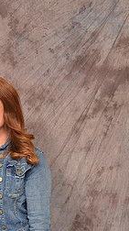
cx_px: -45
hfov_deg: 12.4
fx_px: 574
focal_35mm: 94
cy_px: 248
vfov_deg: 21.6
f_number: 5.6
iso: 200
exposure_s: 1/60
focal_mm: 26
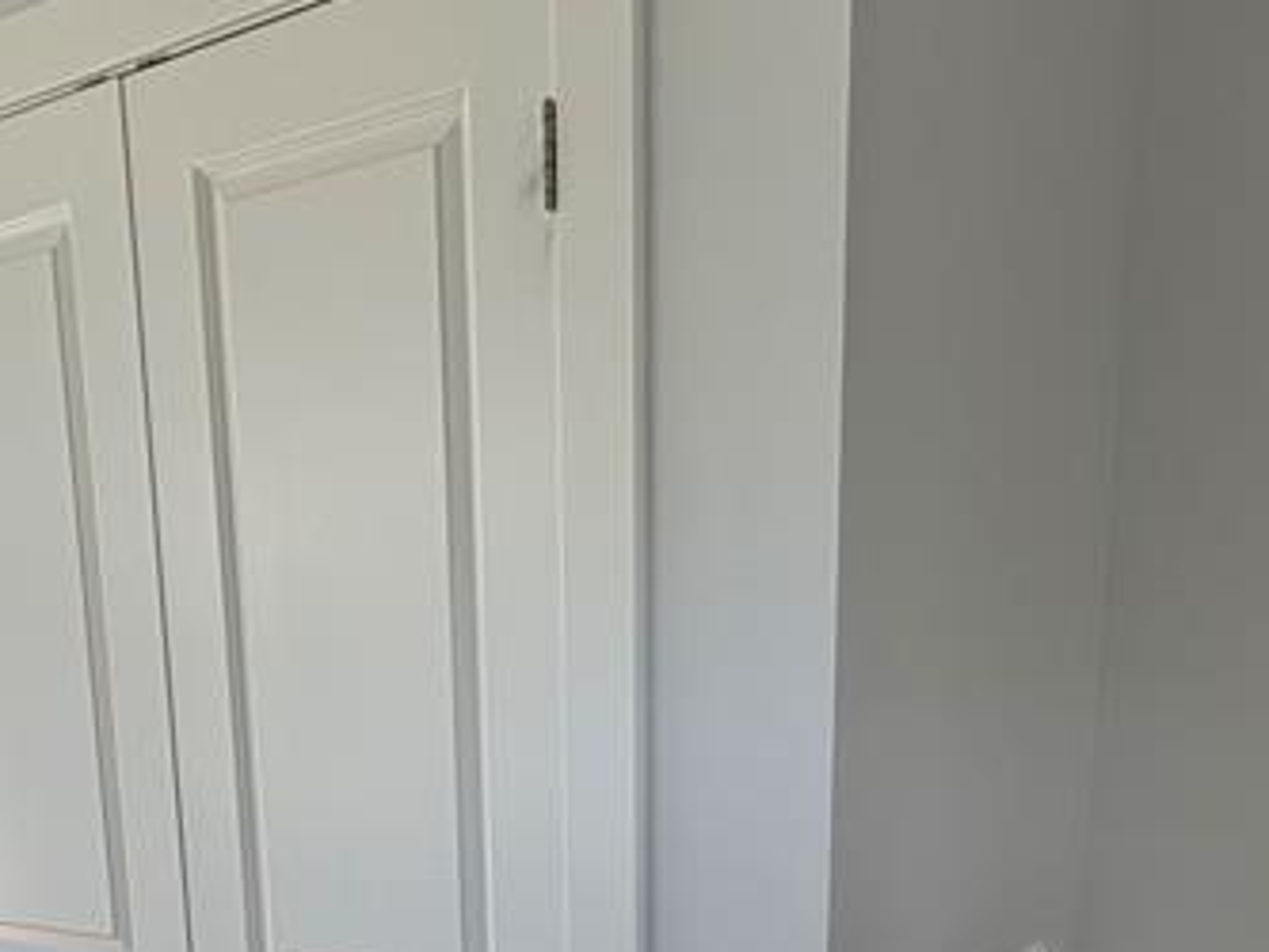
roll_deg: +1.5
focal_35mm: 43
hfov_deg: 43.8
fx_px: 1577
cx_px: 606
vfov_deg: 29.6
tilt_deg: -13.9
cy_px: 1093
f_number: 2.2
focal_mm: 2.22
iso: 40
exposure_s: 1/139
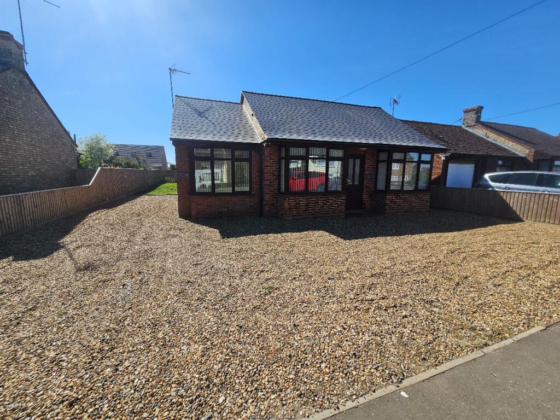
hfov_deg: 106.2
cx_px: 280
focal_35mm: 13
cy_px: 210
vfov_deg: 89.9
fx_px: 210
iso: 50
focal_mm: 2.2
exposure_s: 1/2099
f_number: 2.2
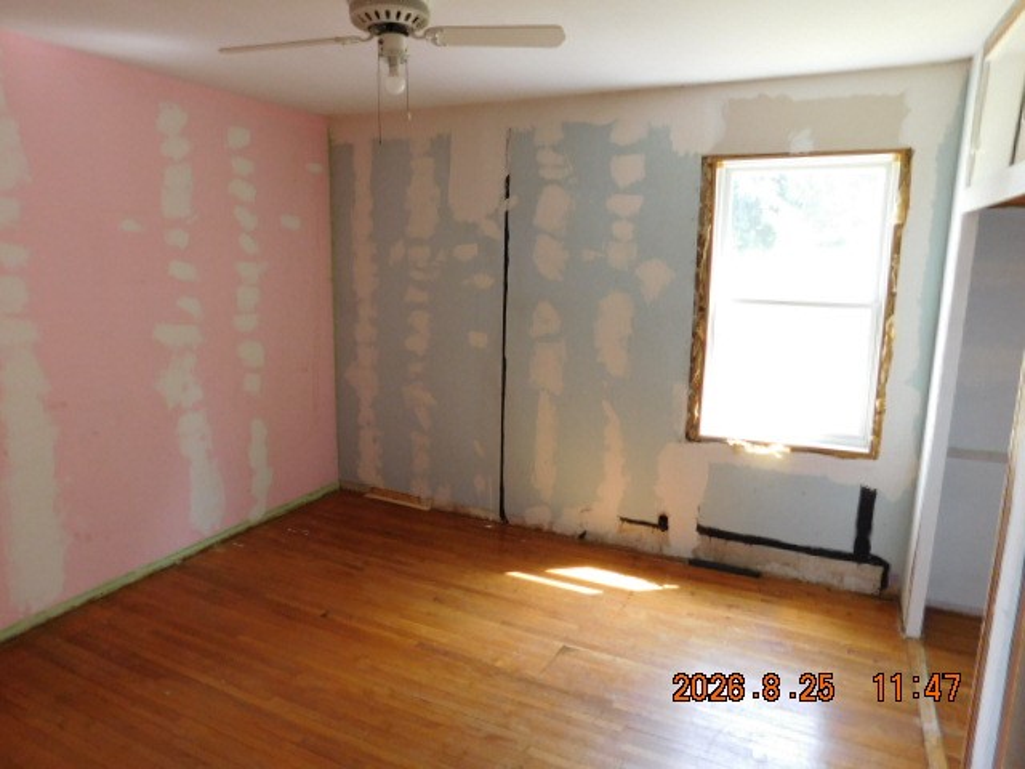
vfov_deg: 58.9
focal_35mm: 23
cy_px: 384
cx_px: 512
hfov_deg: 73.9
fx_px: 681
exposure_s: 1/30
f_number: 3
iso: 220
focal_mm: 4
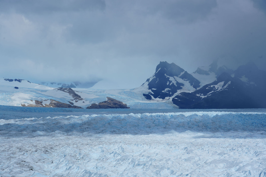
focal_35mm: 71
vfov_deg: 19.2
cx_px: 133
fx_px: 524
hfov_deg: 28.5
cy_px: 88
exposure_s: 1/800
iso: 100
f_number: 10
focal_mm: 71
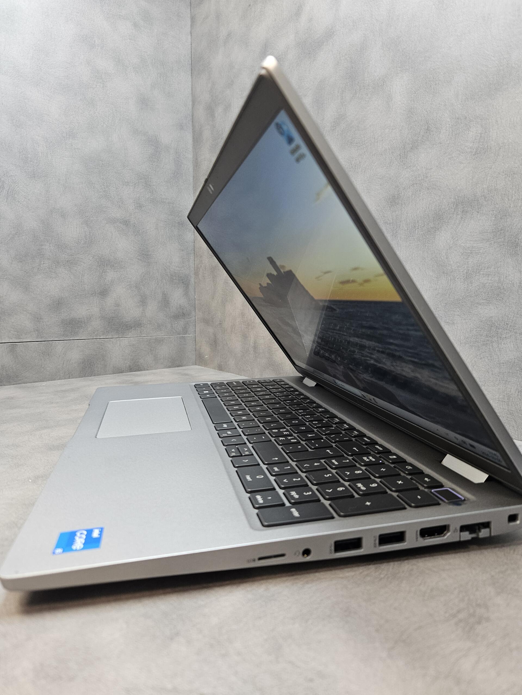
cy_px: 348
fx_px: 462
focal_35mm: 23
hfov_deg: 58.9
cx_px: 261
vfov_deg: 73.9
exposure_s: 1/100
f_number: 1.8
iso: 200
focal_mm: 5.4
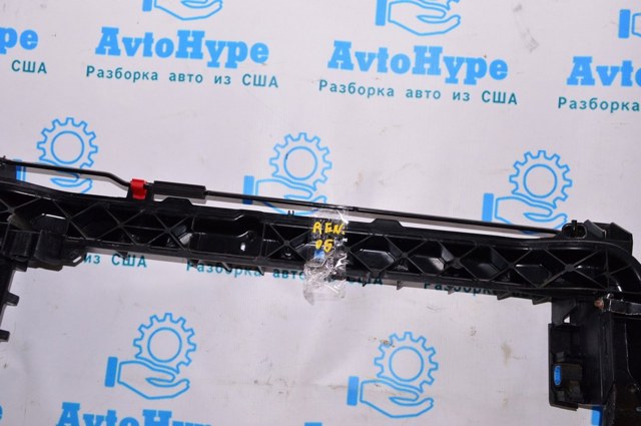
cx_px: 320
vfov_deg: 39.9
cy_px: 213
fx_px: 587
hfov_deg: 57.3
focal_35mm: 33
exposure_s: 1/160
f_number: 8
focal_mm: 22
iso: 1600
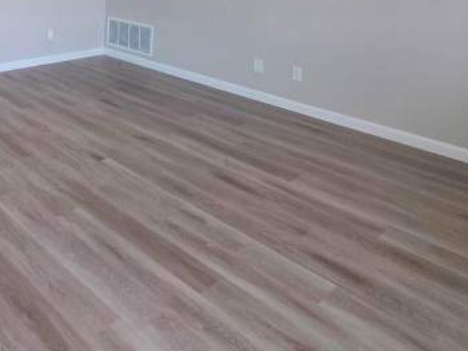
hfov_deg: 48.0
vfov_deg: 38.1
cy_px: -43
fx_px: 405
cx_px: -13
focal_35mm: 30
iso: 64
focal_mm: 2.2
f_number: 1.9
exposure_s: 1/120
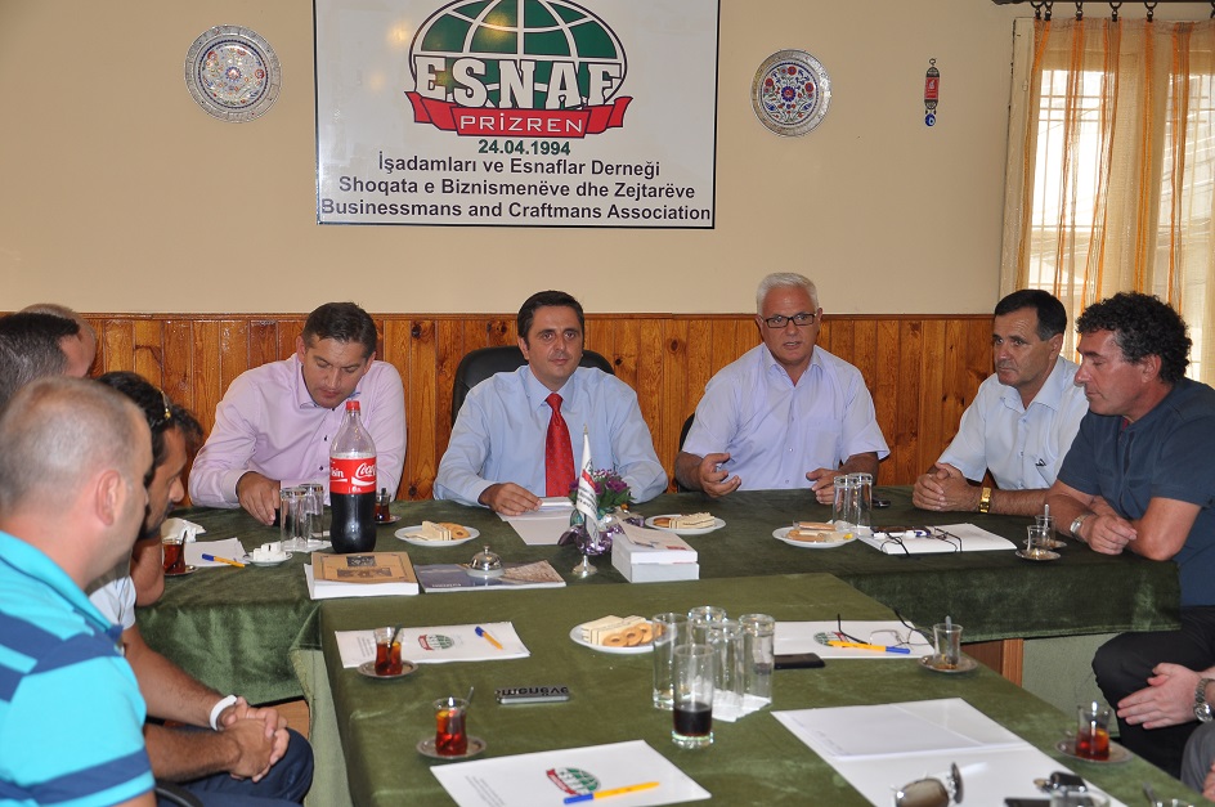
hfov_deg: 41.2
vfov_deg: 28.0
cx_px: 608
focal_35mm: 48
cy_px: 404
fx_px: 1618
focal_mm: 32
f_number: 4.2
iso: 200
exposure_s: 1/80
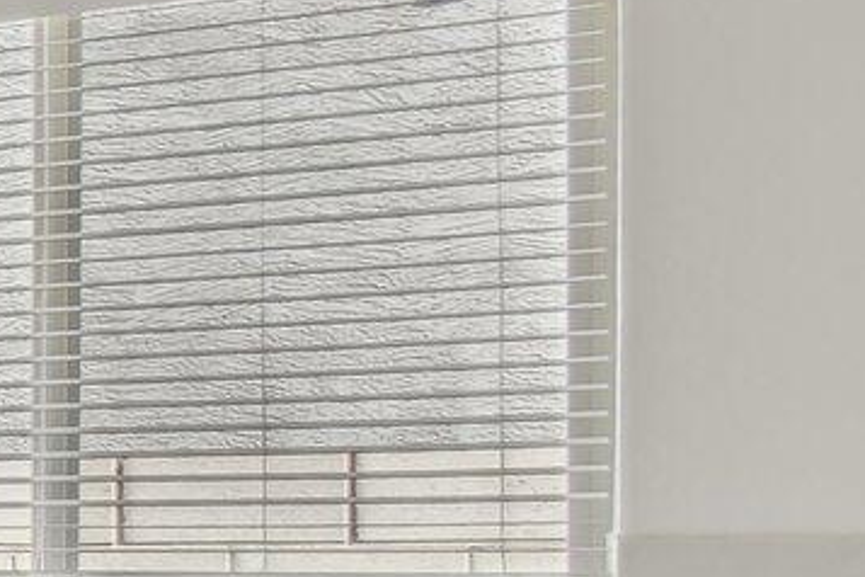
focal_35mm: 86
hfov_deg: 12.6
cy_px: 571
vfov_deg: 15.6
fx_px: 2066
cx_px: -1543
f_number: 8
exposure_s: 1/30
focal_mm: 10
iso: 400
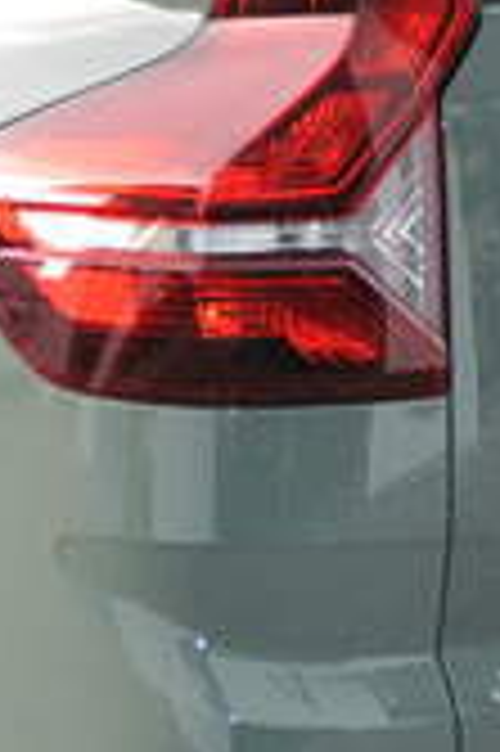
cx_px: -95
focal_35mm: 179
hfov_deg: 7.6
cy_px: 311
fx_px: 3745
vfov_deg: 11.5
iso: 220
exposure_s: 1/200
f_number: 4
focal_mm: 25
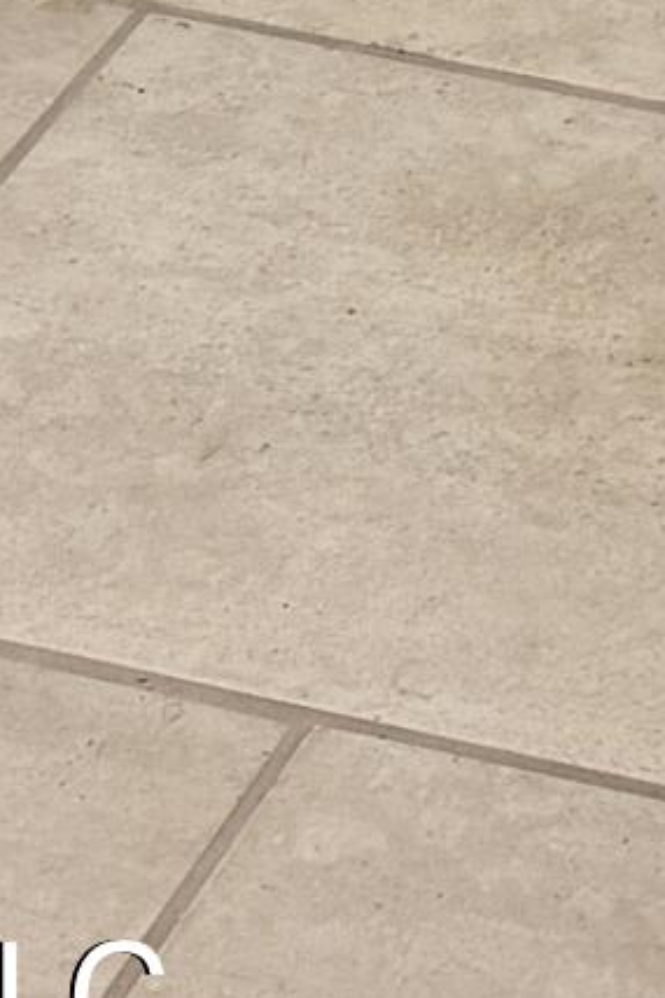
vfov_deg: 10.2
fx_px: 4853
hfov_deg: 6.9
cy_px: -1385
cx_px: 2116
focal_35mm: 175
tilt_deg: -24.3
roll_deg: -4.1
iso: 160
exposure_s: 1/60
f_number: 1.78
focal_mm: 6.76
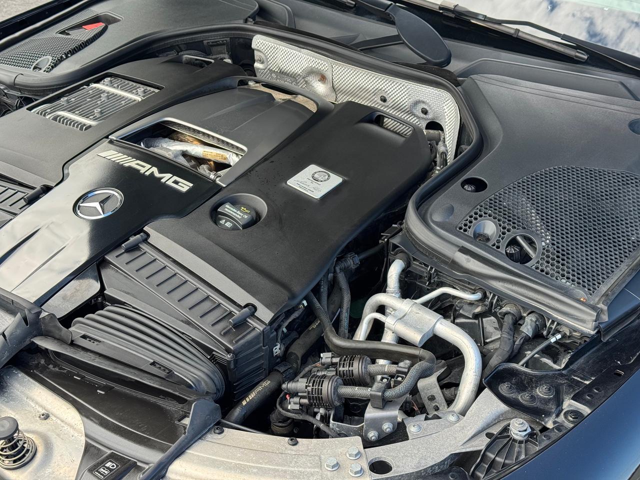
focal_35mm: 48
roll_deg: -1.7
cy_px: 240
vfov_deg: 30.3
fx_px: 887
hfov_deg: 39.7
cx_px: 320
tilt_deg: -30.3
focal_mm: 6.76
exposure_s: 1/397
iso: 64
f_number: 1.78
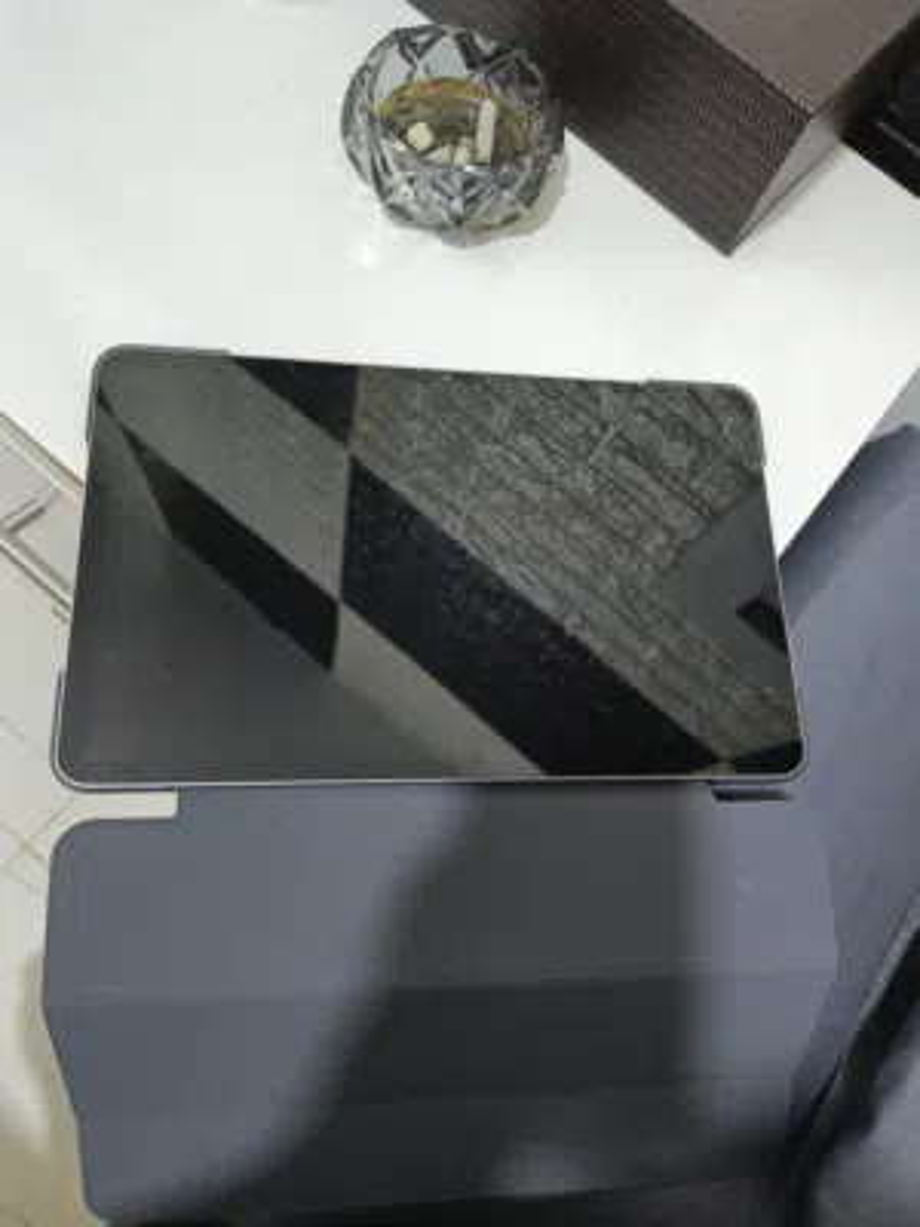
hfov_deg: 58.9
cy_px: 614
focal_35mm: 23
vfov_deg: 73.9
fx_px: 815
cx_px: 460
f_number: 1.8
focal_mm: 5.56
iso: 554
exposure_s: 1/50
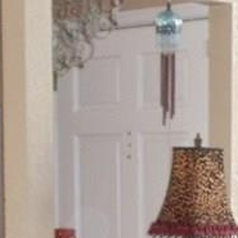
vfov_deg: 8.0
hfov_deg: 8.1
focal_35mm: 215
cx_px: 255
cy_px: 328
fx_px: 1672
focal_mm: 6
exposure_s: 1/30
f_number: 3.5
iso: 400
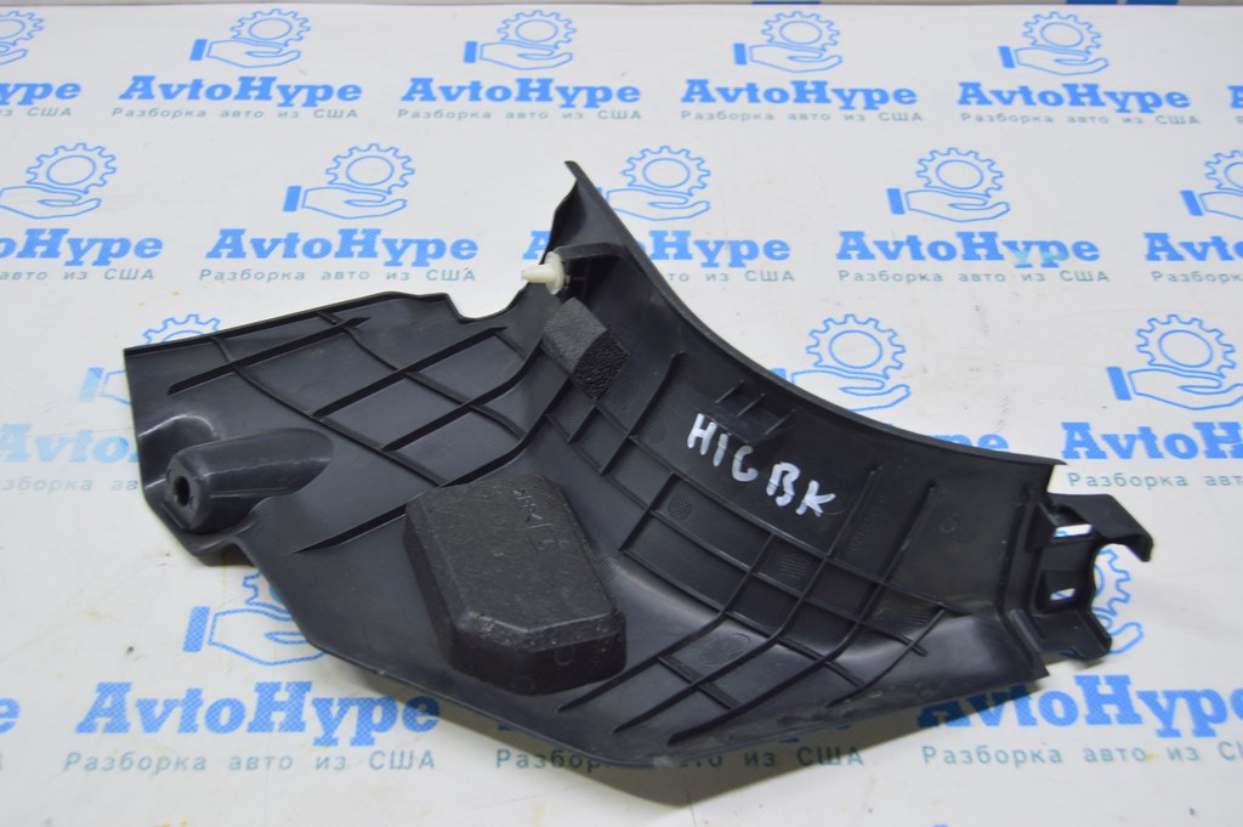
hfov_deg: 49.6
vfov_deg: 34.2
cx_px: 622
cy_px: 414
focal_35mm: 39
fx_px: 1345
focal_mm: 26
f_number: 5.6
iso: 400
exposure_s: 1/20
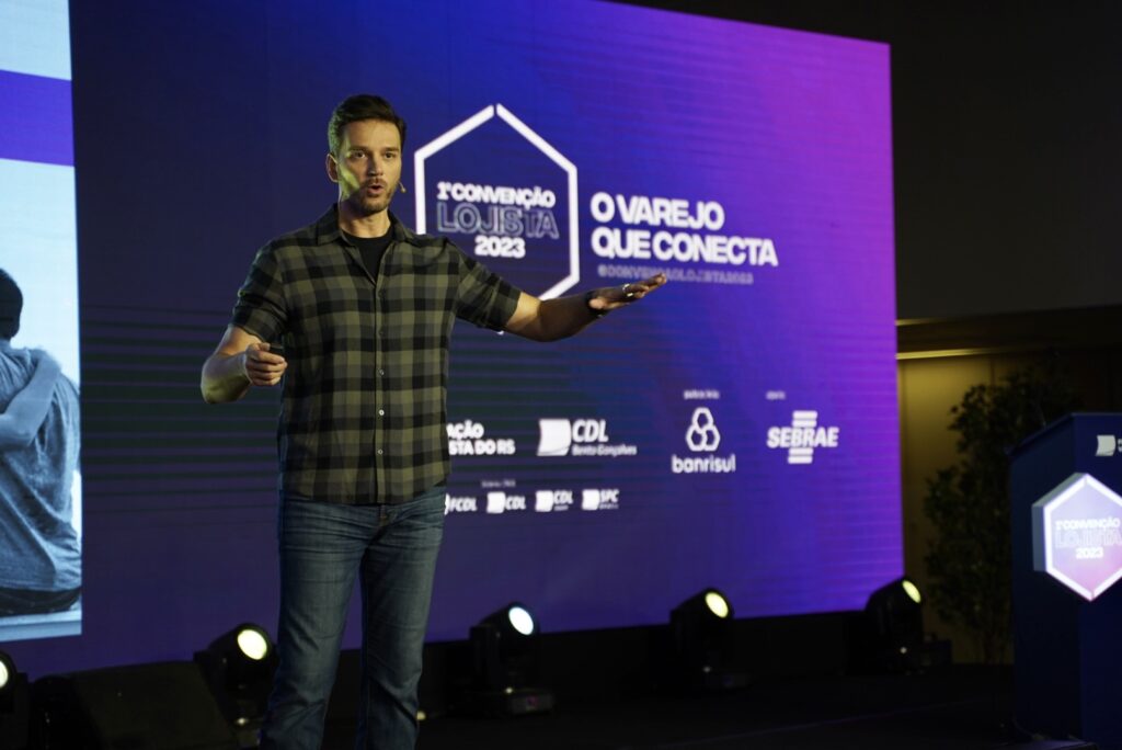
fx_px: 2339
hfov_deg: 27.0
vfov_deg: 18.2
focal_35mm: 75
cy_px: 375
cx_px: 561
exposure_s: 1/125
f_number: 2.8
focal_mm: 75
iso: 320
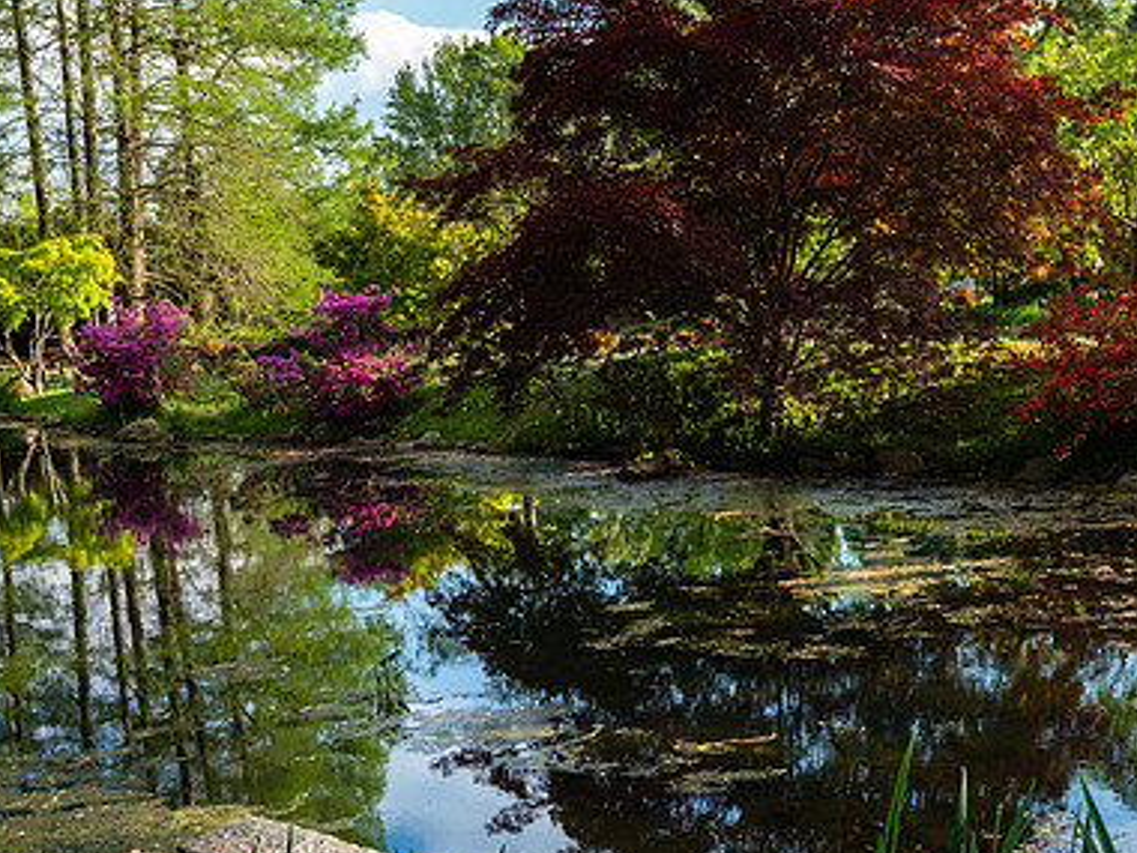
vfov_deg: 26.0
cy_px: 540
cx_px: 452
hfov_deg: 34.2
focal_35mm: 56
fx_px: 1839
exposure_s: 1/80
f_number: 6.3
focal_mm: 18
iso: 200
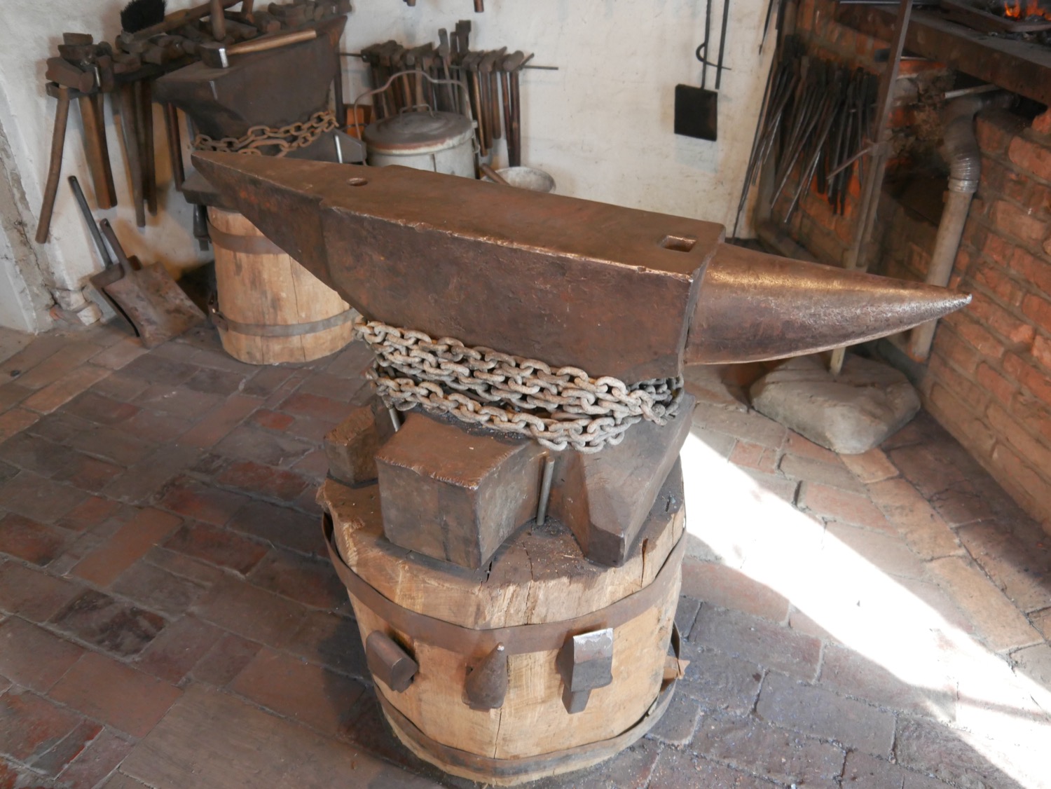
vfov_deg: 49.8
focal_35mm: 28
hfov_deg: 63.4
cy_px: 394
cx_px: 526
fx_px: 850
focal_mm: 14
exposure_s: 1/60
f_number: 3.5
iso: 1250
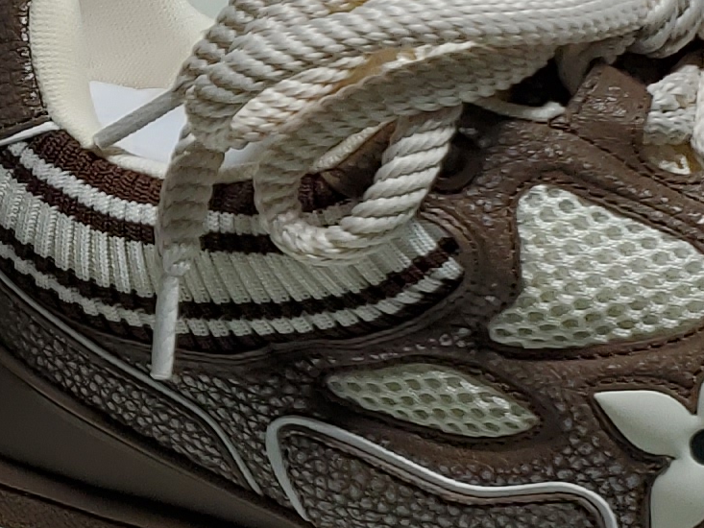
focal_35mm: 143
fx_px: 2909
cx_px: -175
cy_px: 68
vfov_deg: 10.3
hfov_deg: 13.4
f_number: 2.4
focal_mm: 4.3
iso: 50
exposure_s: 1/385
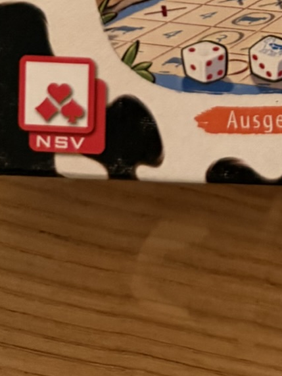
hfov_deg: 16.8
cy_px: -280
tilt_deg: -89.5
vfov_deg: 18.7
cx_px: 341
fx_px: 911
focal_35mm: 84
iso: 640
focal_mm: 6.76
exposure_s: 1/50
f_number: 1.78
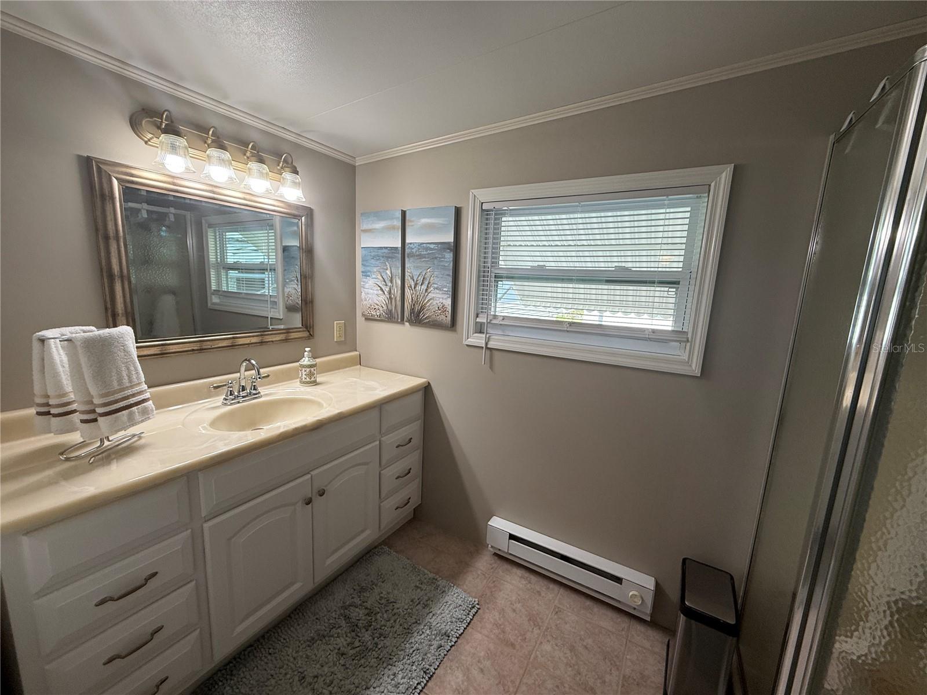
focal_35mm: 14
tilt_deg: -8.7
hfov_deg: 102.1
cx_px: 464
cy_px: 348
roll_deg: -1.8
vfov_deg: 85.7
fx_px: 375
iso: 100
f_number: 2.2
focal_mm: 2.22
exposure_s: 1/120
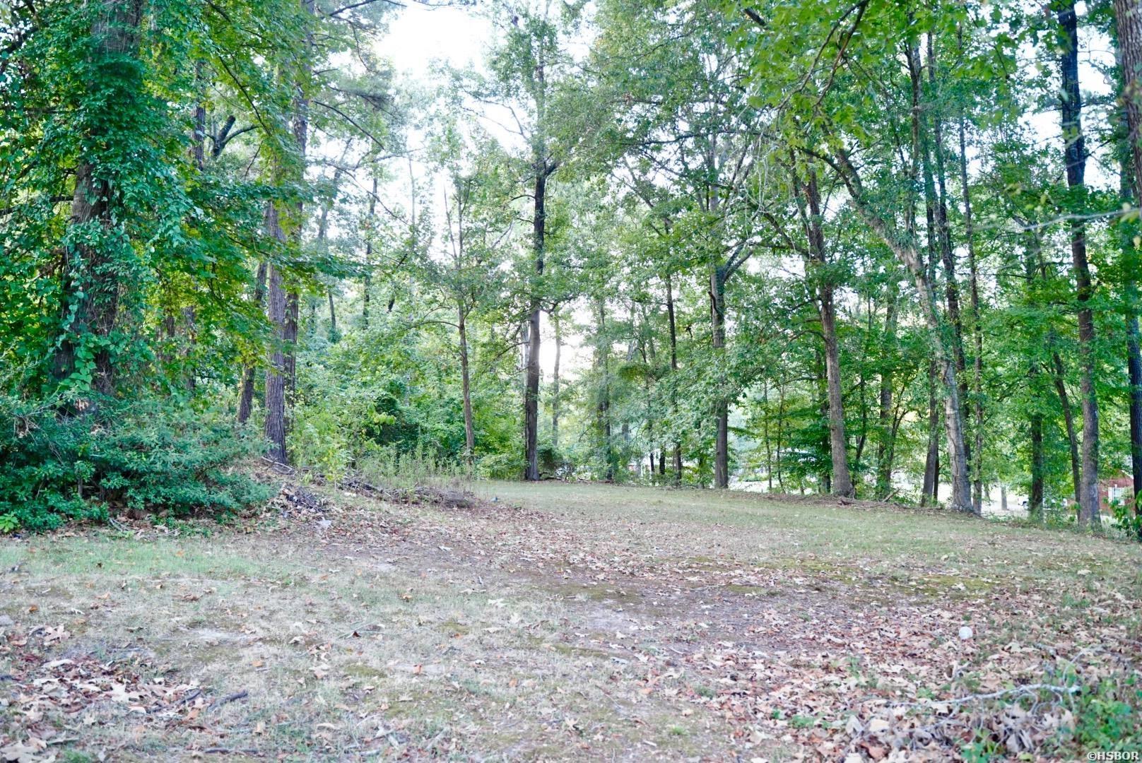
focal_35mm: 29
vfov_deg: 45.0
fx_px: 921
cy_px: 382
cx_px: 571
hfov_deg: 63.6
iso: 2000
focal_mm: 29
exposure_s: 1/200
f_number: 2.8
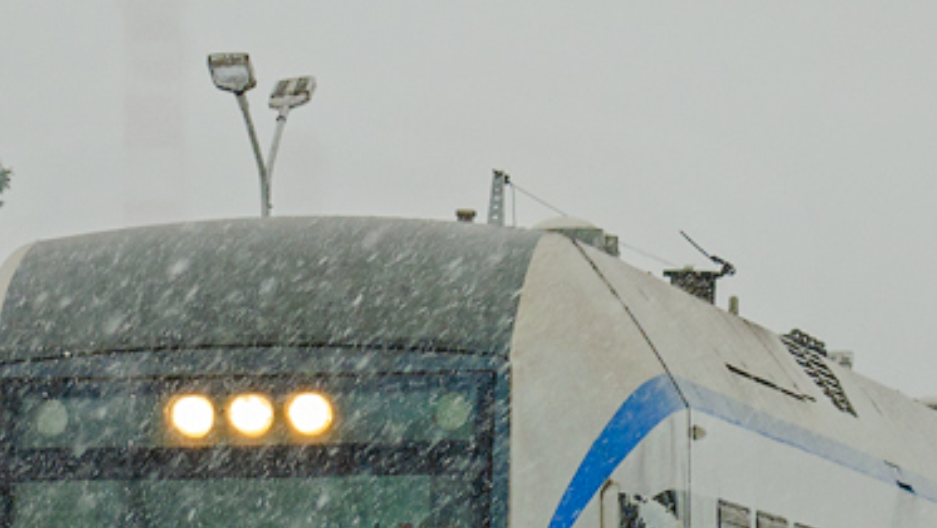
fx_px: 9791
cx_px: 372
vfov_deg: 3.1
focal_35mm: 394
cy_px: 564
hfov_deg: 5.5
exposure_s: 1/200
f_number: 7.1
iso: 250
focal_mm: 72
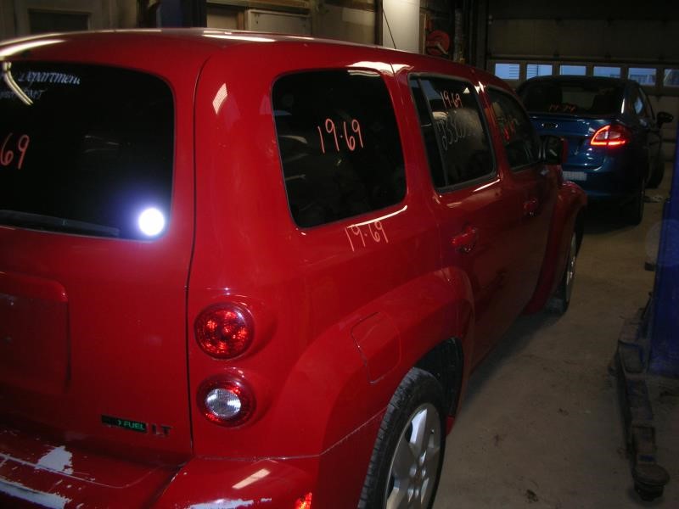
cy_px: 254
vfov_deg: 40.7
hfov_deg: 52.6
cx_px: 340
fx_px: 687
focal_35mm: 35
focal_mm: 5.8
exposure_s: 1/60.1
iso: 95
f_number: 3
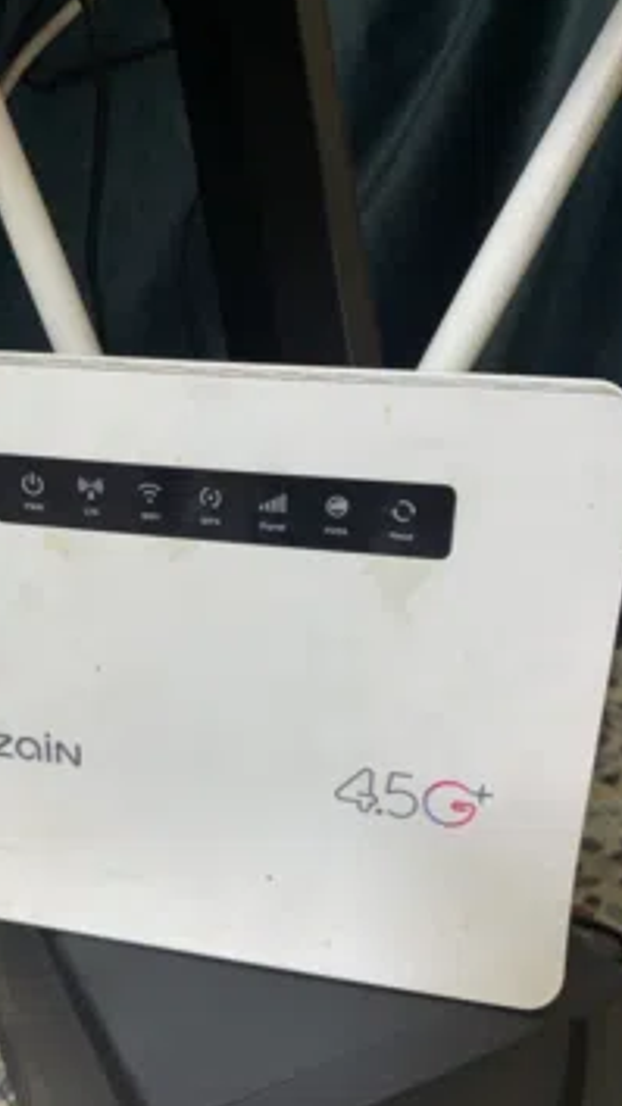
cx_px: 238
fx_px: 939
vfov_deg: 60.9
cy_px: 600
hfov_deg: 36.5
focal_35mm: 32
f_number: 1.8
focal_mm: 4.25
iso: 160
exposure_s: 1/49
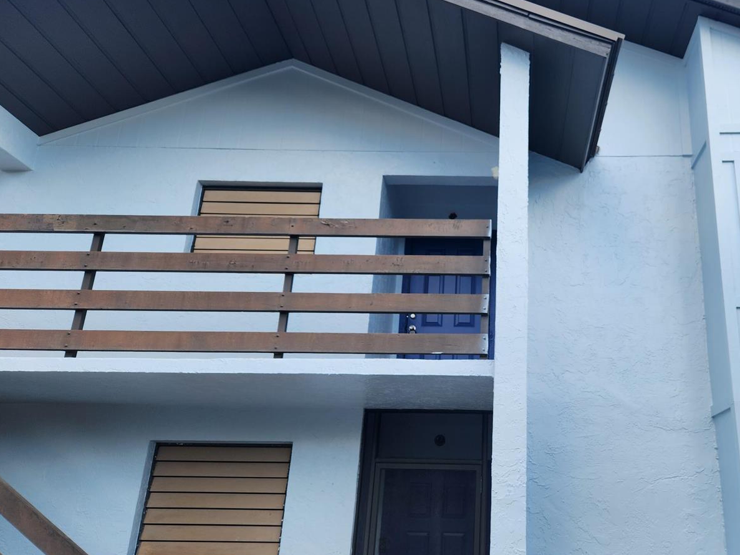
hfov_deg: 57.2
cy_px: 278
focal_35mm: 31
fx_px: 663
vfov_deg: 45.4
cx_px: 485
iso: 20
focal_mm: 5.4
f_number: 1.8
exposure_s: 1/382
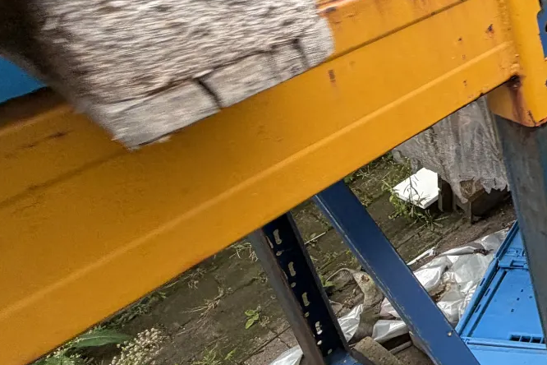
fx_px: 638
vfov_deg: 30.1
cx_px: 724
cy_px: 15
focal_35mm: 42
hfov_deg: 33.1
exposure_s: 1/129
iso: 64
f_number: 2.2
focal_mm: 2.22
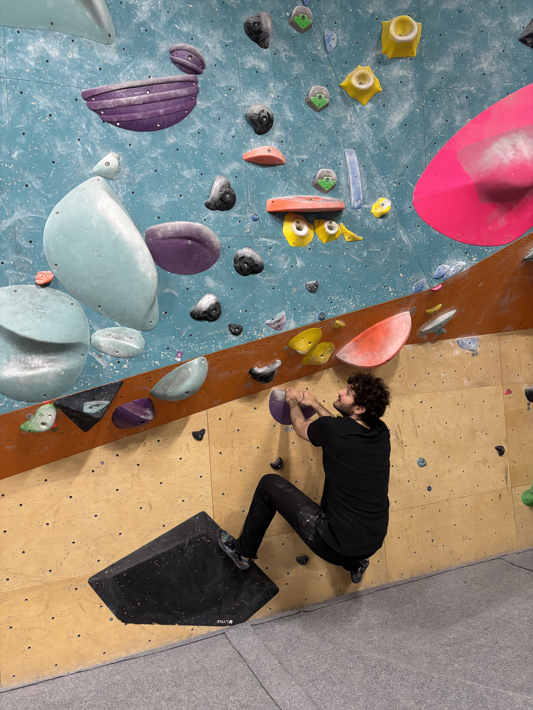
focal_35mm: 26
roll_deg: +3.4
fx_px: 534
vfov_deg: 67.3
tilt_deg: +1.4
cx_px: 266
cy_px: 355
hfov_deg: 53.1
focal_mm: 5.96
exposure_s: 1/50
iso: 500
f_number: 1.6
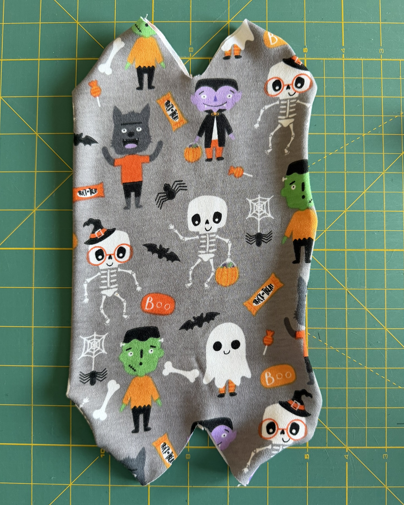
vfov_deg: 66.0
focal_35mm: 26
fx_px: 389
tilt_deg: -87.4
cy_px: 260
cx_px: 207
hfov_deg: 54.9
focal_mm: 6.76
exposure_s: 1/60
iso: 400
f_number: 1.78
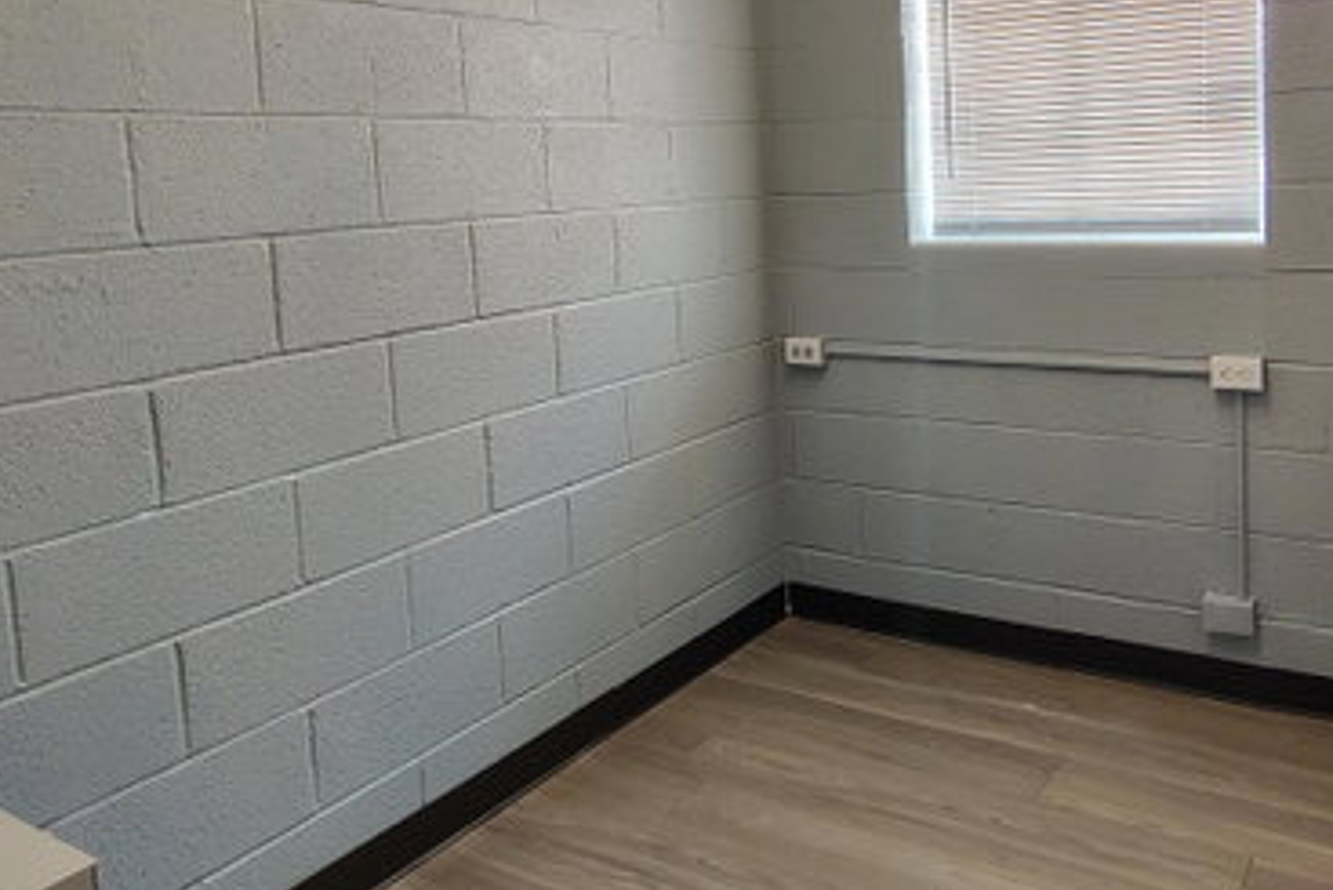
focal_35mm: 29
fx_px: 1074
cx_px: 928
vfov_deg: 43.8
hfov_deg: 61.5
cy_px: 247
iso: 347
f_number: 2.2
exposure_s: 1/40
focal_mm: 2.13
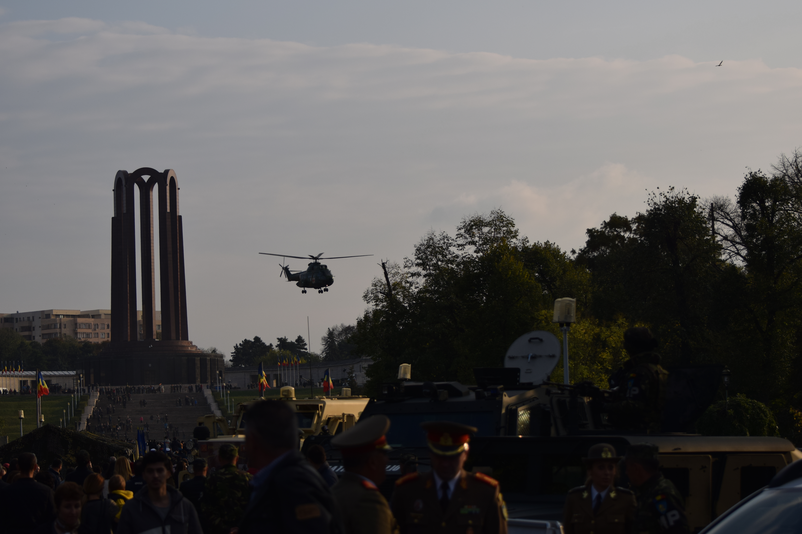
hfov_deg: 19.5
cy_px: 267
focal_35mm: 105
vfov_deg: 13.0
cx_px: 401
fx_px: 2339
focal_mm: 70
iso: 160
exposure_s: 1/1600
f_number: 4.5
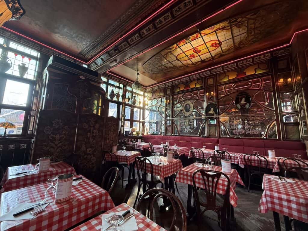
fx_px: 125
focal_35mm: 14
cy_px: 116
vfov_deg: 85.7
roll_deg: -0.9
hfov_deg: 102.1
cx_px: 154
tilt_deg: +7.6
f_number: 2.2
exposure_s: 1/100
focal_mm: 2.22
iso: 250
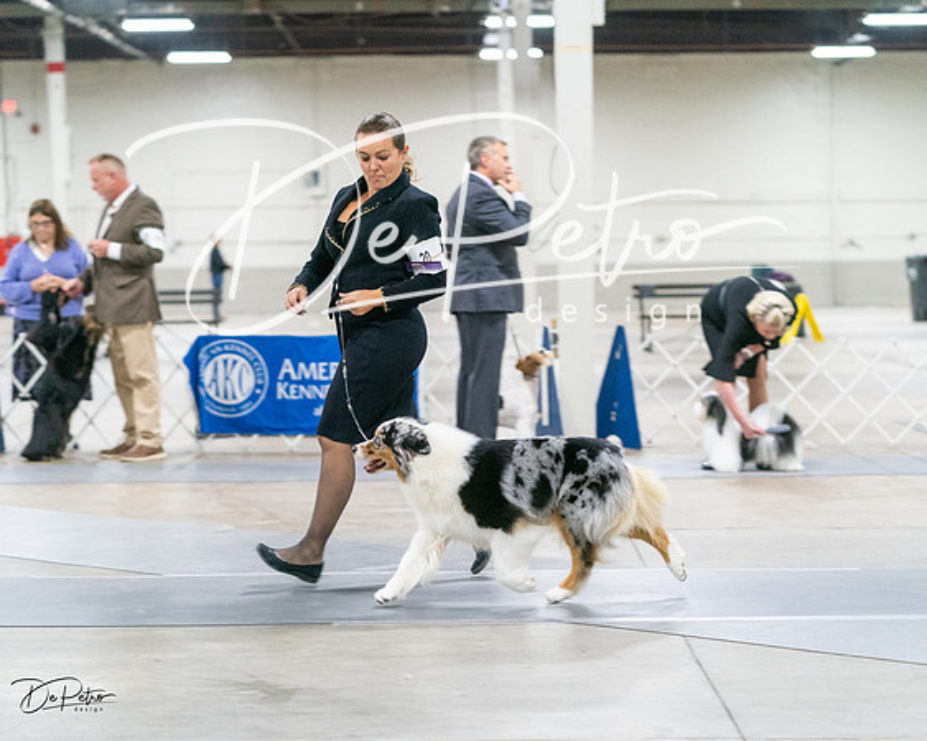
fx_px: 2471
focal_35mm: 90
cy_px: 370
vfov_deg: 17.1
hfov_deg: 21.2
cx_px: 464
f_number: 2.8
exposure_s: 1/200
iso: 5000
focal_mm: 80
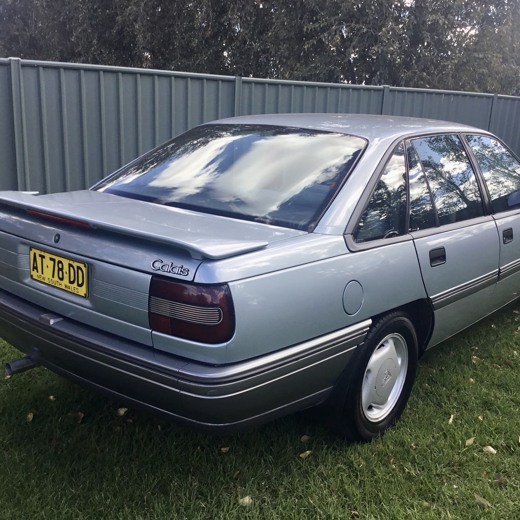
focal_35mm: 37
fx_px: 629
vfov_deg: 44.9
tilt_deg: -12.3
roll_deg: -1.4
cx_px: 279
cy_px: 262
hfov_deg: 44.9
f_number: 2.4
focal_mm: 3.3
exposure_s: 1/359
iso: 25
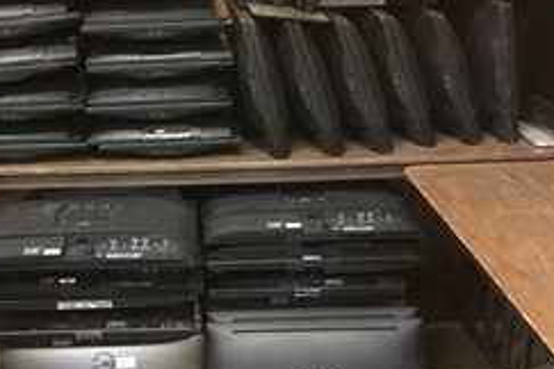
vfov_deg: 25.5
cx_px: 201
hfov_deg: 37.2
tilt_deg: -17.5
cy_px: 141
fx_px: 816
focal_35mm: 53
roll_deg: +2.1
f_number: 2.4
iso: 320
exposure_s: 1/15
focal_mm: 3.3
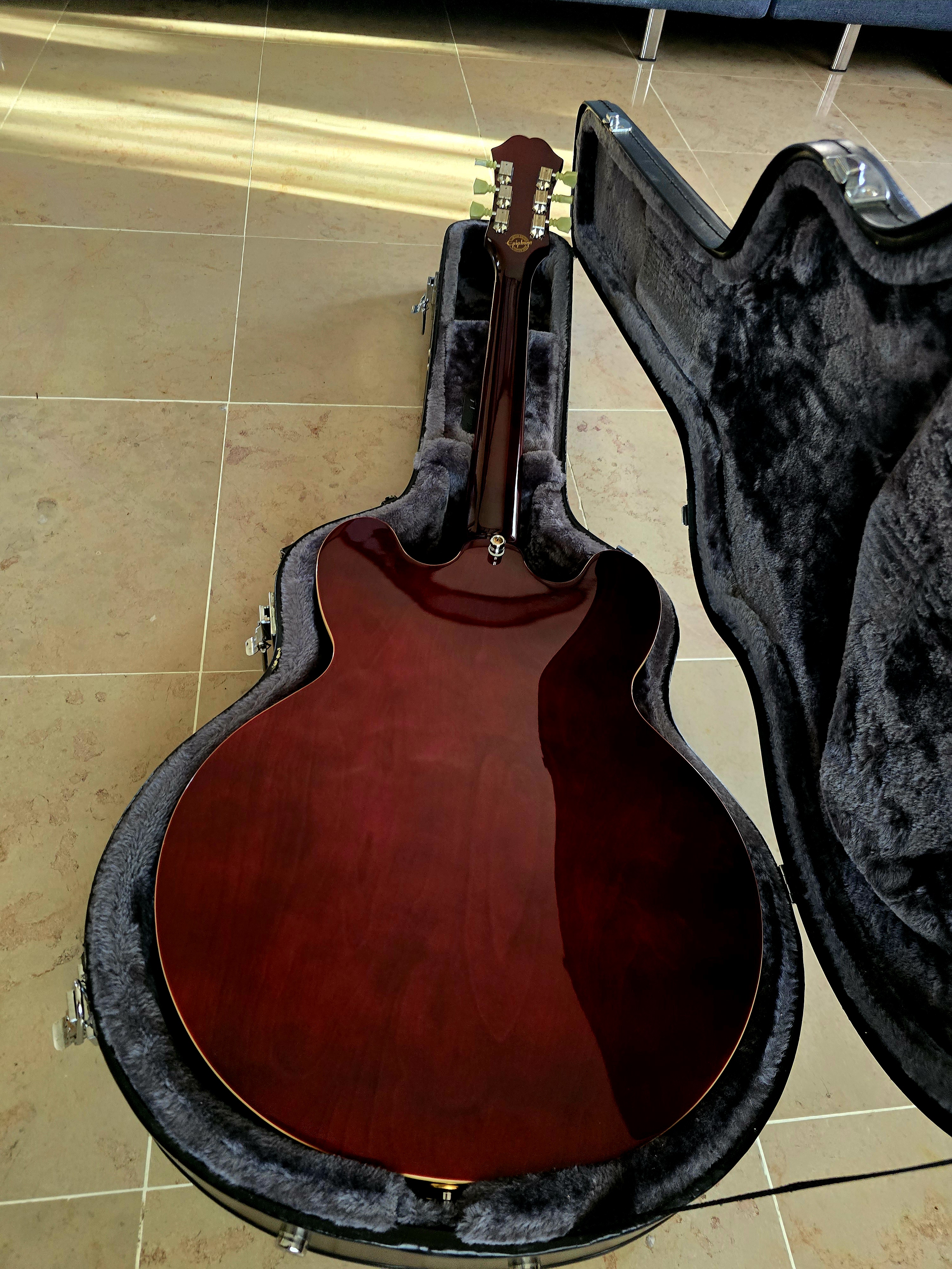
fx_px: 843
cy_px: 634
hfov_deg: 58.9
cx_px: 476
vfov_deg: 73.9
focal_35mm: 23
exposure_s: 1/100
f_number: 1.7
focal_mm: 6.3
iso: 1250
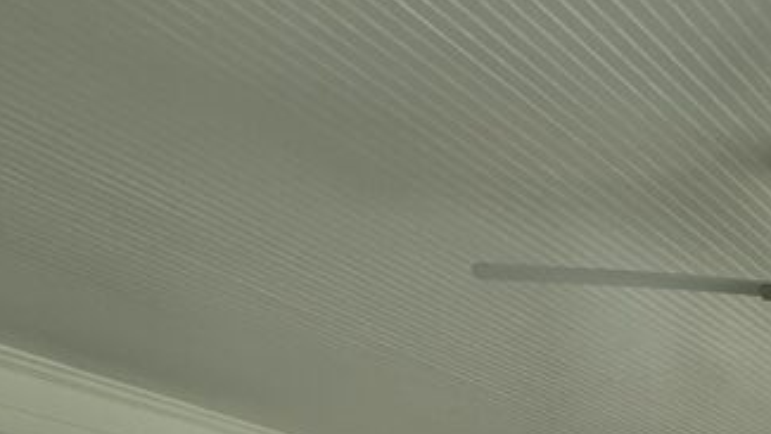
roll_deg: -0.7
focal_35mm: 48
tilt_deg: -6.7
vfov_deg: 17.1
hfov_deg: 31.4
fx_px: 982
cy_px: 899
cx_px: 1039
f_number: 2.2
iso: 64
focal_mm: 2.22
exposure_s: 1/475
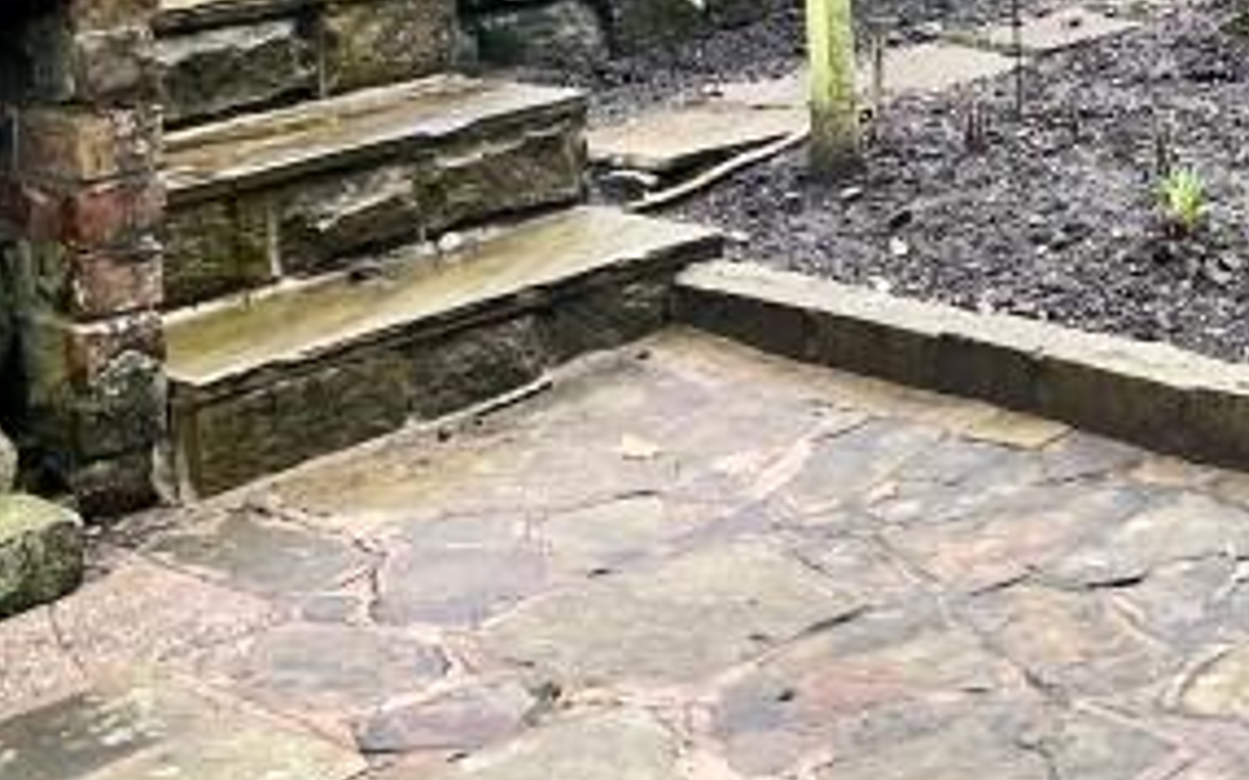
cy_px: -390
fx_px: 3369
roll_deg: +2.7
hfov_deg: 19.6
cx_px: 1534
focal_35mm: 99
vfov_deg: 12.5
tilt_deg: -2.7
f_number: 1.5
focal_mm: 5.7
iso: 64
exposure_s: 1/134
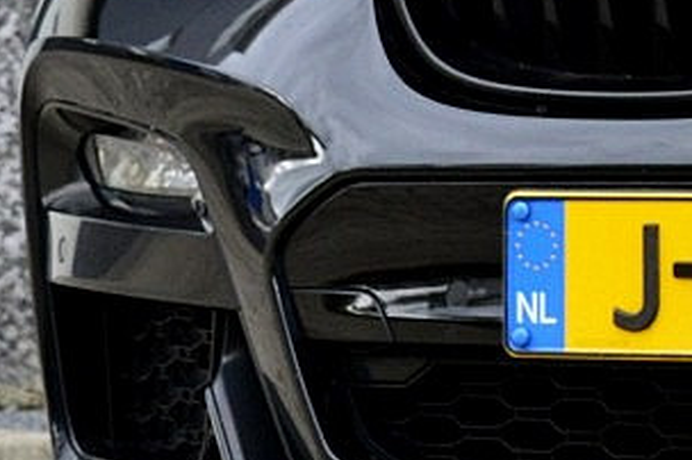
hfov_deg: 6.5
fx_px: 5856
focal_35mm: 305
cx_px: 1507
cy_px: -116
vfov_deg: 4.5
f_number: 8
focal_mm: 38
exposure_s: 1/60
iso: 800
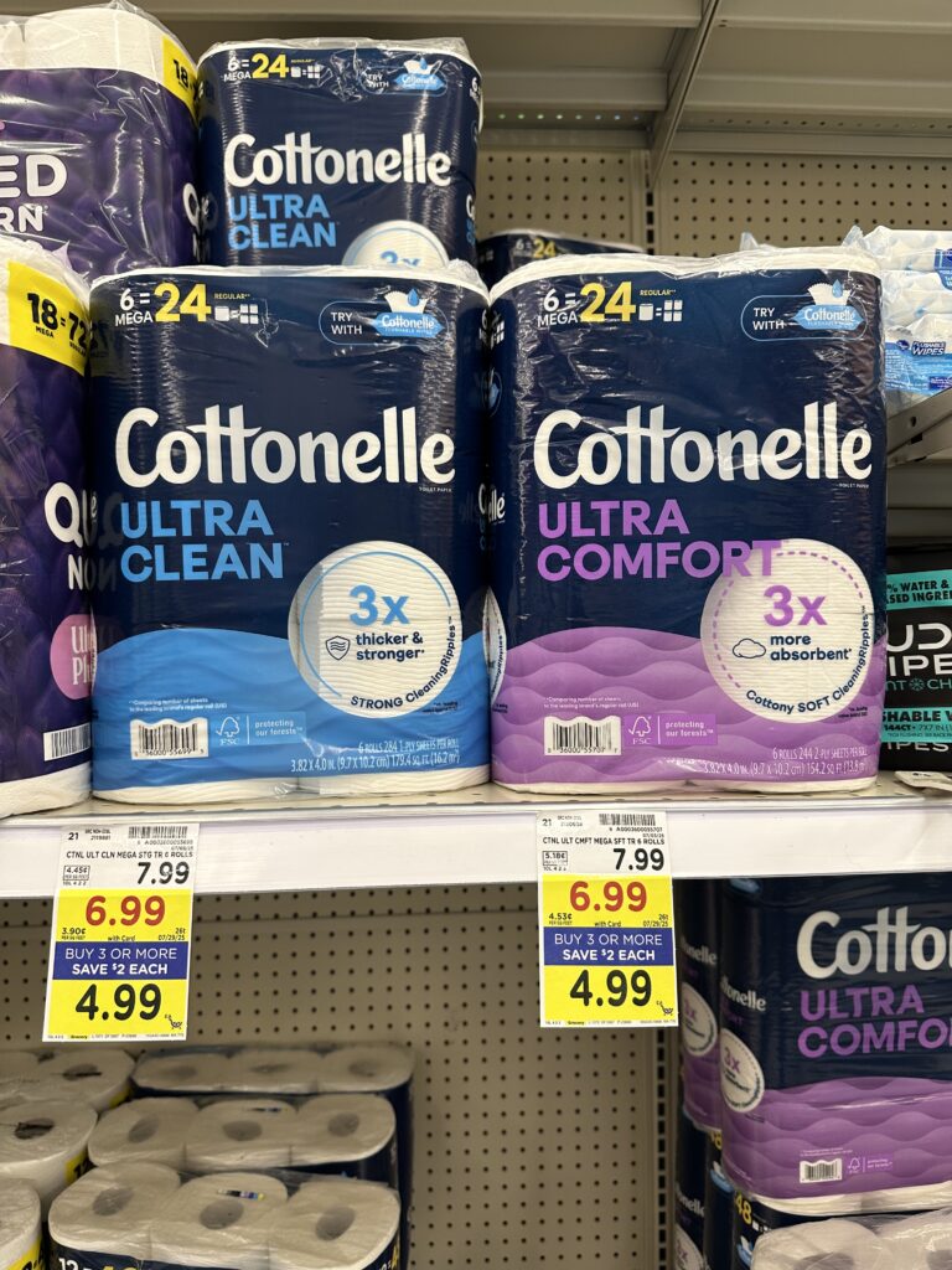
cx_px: 476
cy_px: 635
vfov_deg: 71.6
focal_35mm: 24
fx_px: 880
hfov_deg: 56.8
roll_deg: +0.5
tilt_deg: -0.5
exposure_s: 1/64
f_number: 1.78
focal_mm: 6.86
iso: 125
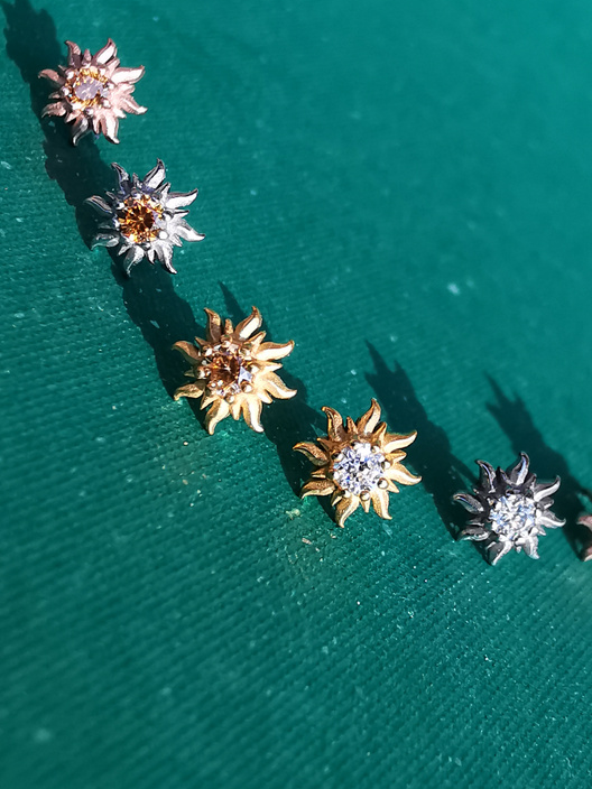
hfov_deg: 27.0
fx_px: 1231
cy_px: 328
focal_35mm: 54
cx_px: 349
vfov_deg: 35.5
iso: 50
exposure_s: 1/321
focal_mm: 2.35
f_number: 2.2
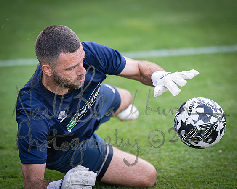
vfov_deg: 6.1
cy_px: 85
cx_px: 92
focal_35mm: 252
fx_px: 1764
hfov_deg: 7.7
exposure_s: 1/2000
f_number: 1.8
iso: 400
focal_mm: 135
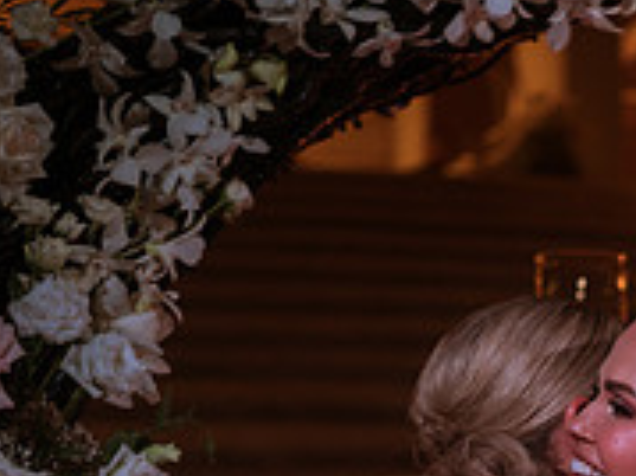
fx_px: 2001
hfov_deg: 17.2
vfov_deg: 13.3
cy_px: 519
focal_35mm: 109
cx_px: 767
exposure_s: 1/160
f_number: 1.8
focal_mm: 35
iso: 500
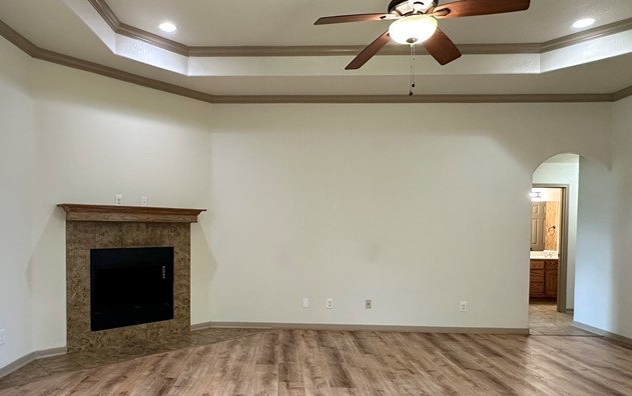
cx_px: 258
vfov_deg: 50.7
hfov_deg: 74.1
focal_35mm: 24
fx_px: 413
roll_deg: -0.8
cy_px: 240
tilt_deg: -1.8
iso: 250
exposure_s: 1/60
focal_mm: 2.22
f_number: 2.2
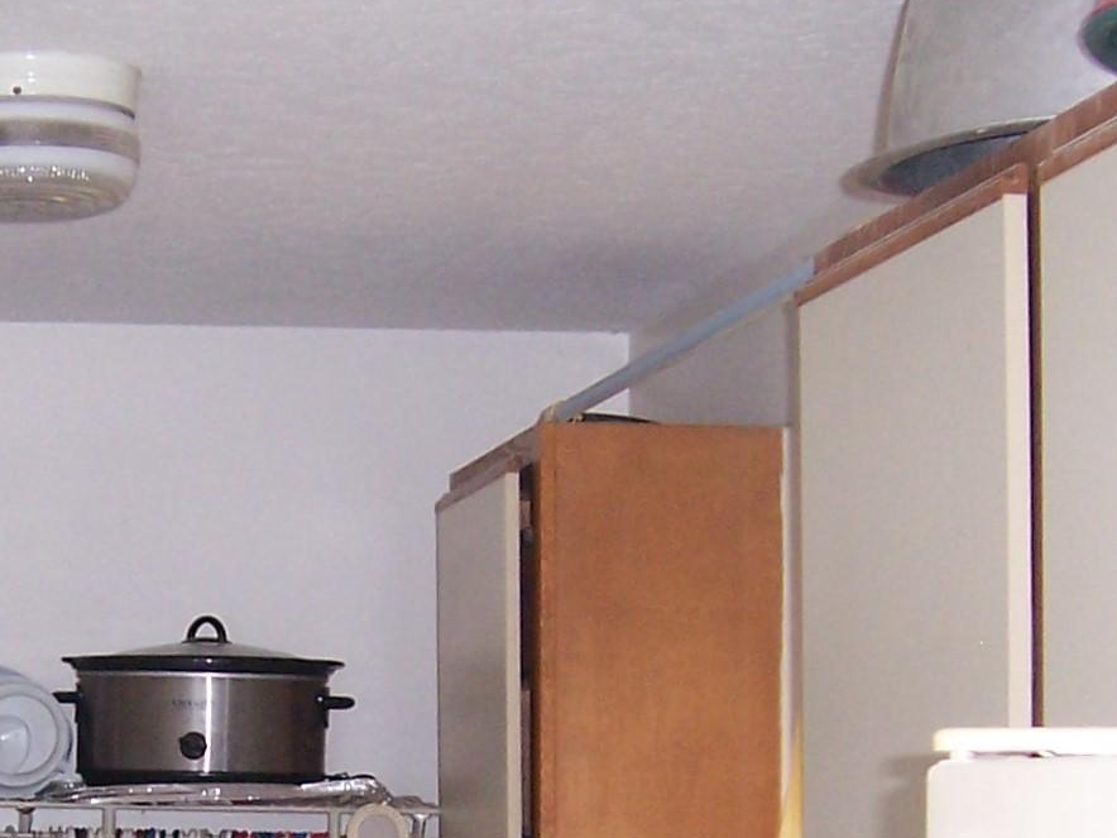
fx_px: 3227
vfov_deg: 14.5
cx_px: 338
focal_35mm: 100
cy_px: 904
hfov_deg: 19.6
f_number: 3
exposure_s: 1/60
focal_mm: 6
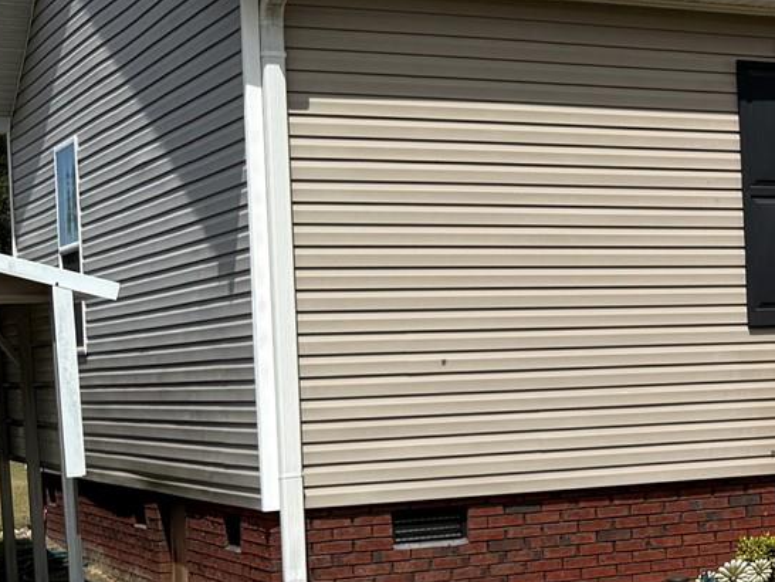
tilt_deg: +0.3
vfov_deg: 16.4
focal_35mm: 90
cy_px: 380
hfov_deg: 19.1
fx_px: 2016
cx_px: 1161
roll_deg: +1.6
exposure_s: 1/6173
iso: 80
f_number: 1.78
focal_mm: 6.76
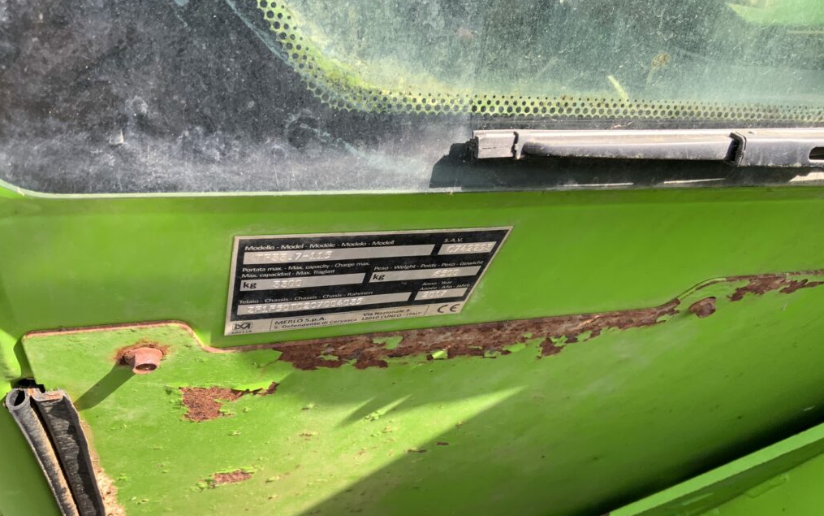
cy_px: 268
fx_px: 696
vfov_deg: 40.6
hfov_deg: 61.2
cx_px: 411
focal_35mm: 31
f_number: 1.8
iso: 16
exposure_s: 1/217
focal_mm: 3
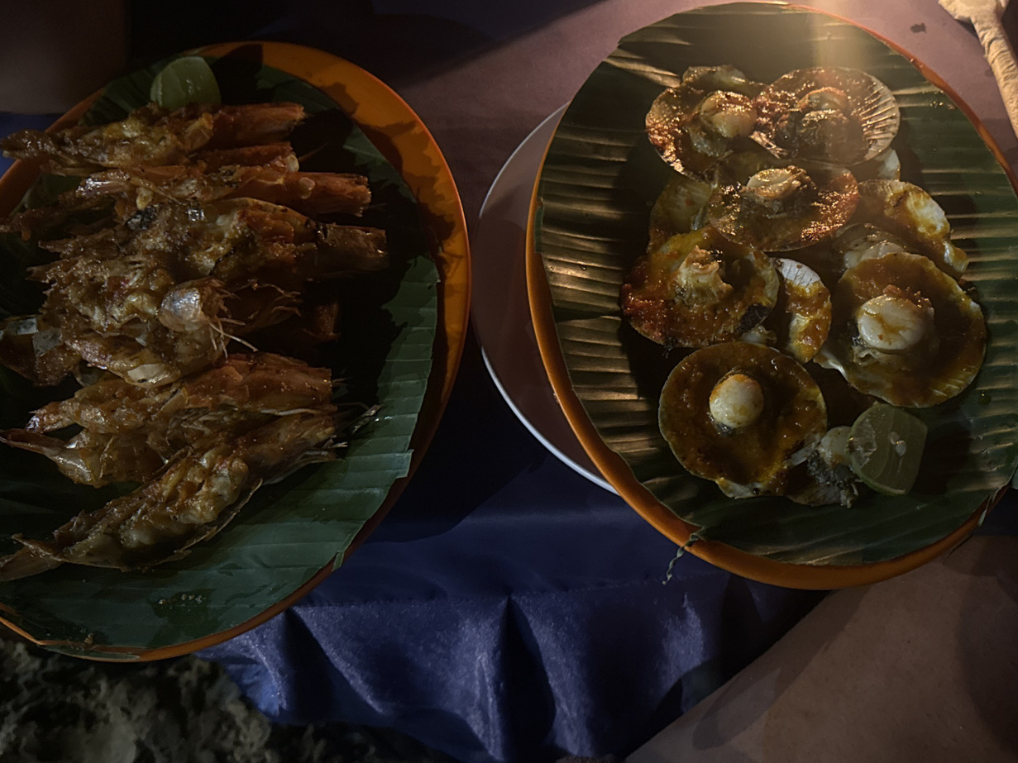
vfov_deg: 36.4
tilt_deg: -53.8
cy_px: 247
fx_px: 1147
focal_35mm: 39
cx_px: 742
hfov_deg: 46.4
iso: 1250
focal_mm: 6.76
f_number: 1.78
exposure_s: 1/25
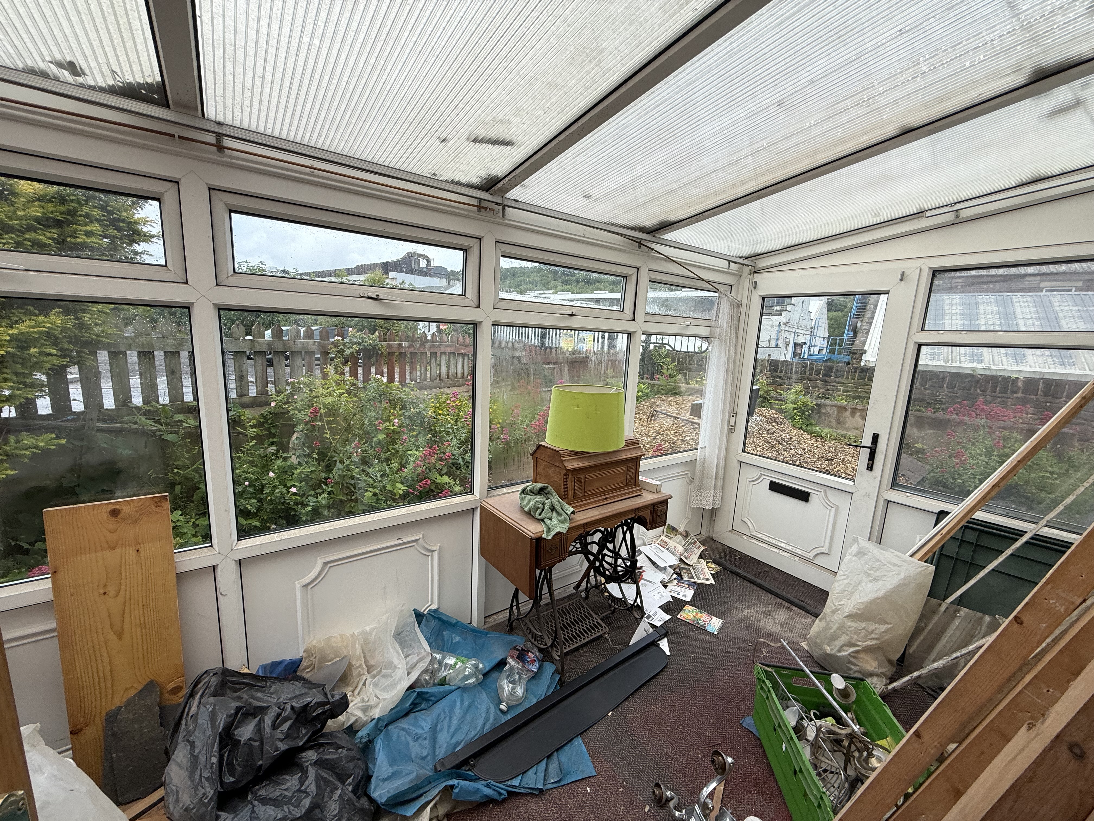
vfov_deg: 85.7
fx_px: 442
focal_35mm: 14
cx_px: 547
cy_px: 410
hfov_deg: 102.1
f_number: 2.2
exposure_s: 1/559
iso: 50
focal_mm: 2.22
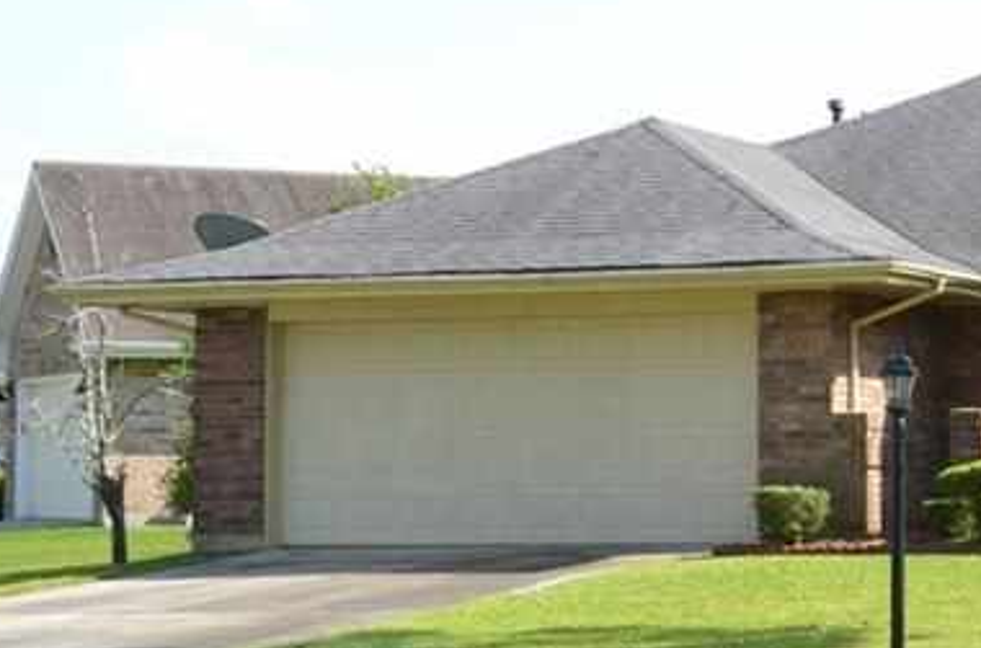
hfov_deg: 18.4
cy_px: 218
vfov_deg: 12.9
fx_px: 2853
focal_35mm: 105
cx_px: 1198
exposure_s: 1/250
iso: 200
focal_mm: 26
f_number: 8
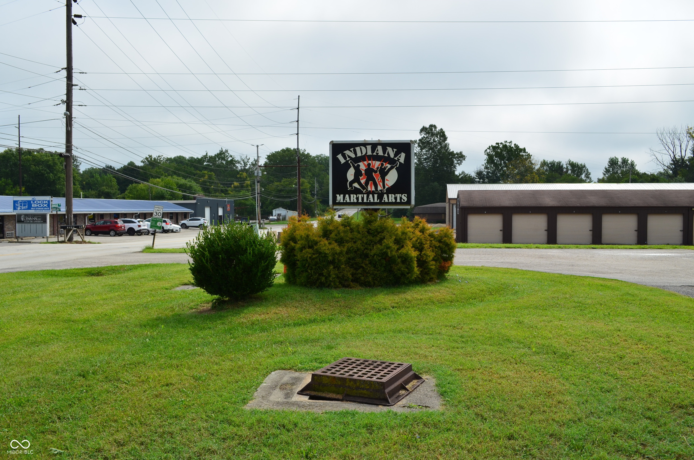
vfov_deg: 39.8
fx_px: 635
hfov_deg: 57.3
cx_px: 347
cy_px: 230
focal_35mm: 33
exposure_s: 1/500
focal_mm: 22
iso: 160
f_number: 11
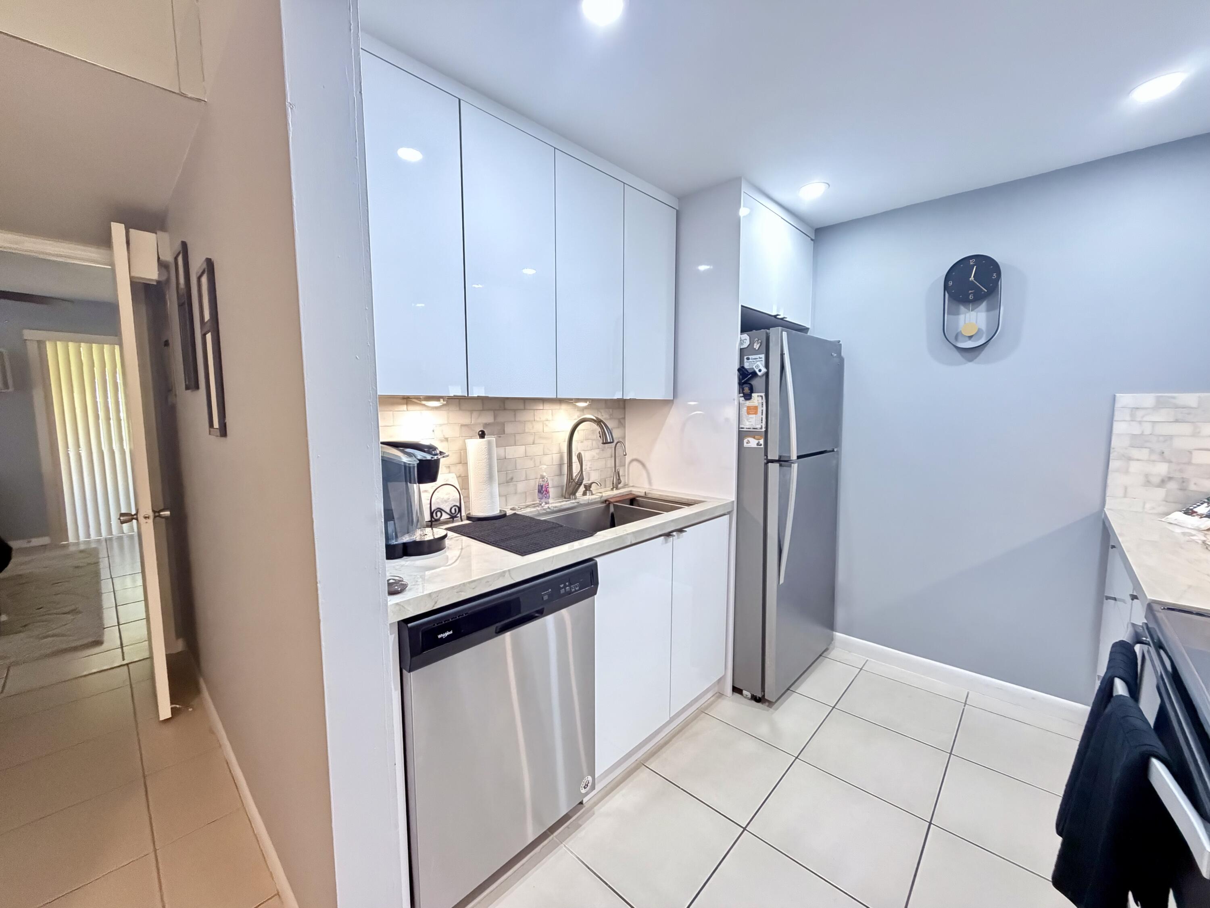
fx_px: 489
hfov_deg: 102.1
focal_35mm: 14
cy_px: 454
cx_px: 605
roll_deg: +1.0
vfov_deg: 85.7
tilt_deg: -5.5
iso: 800
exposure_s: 1/60
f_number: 2.2
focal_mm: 2.22
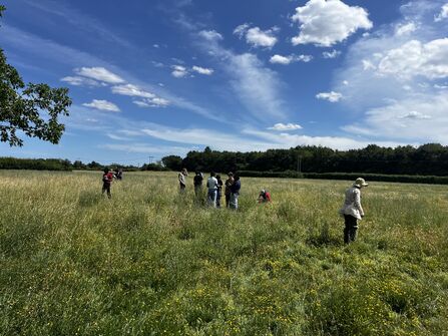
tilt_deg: -1.4
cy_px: 168
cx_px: 224
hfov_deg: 67.3
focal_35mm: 26
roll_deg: -2.3
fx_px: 336
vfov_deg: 53.0
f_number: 1.6
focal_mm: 5.1
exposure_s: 1/5319
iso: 50
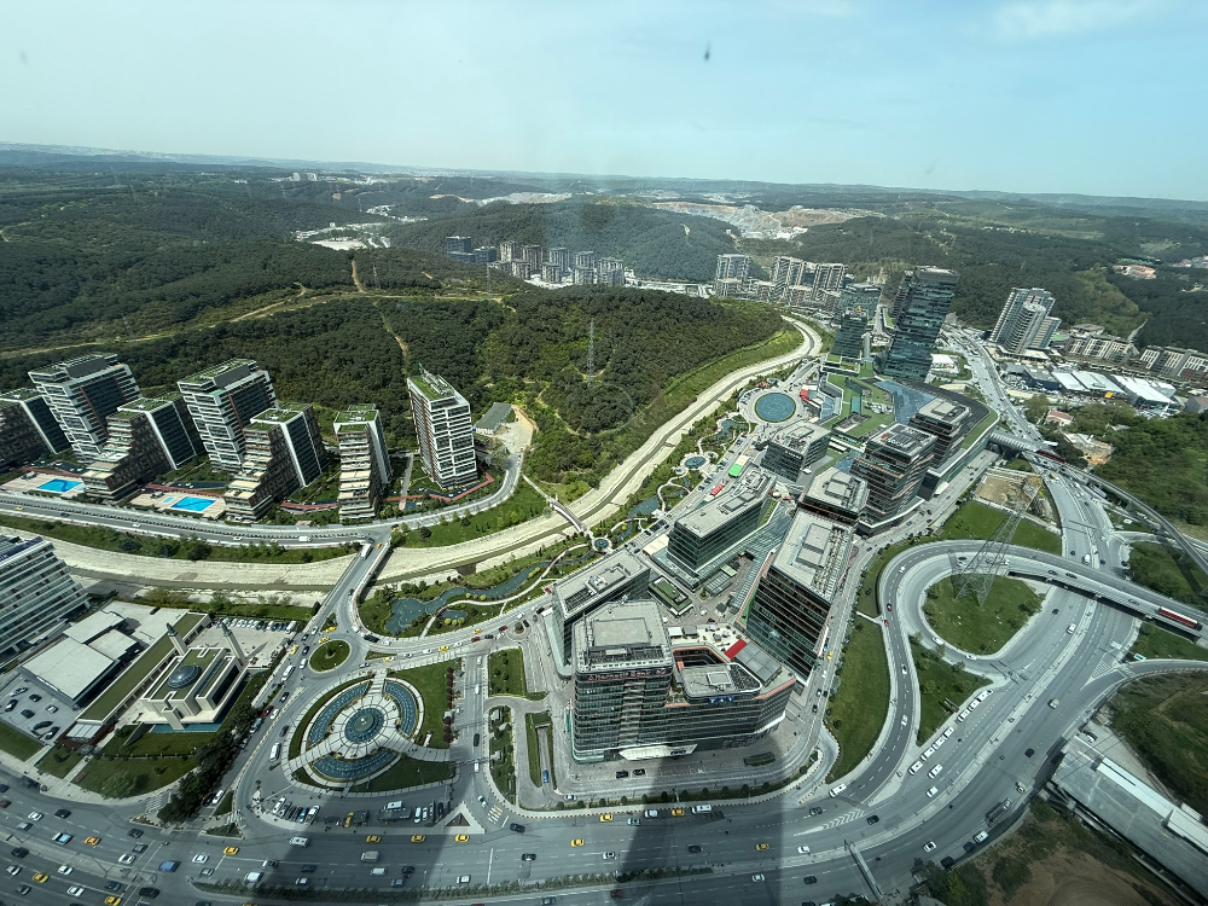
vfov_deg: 85.7
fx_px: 489
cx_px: 604
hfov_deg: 102.1
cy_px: 453
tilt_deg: -29.9
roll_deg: -1.5
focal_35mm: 14
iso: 50
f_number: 2.2
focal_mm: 2.22
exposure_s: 1/864
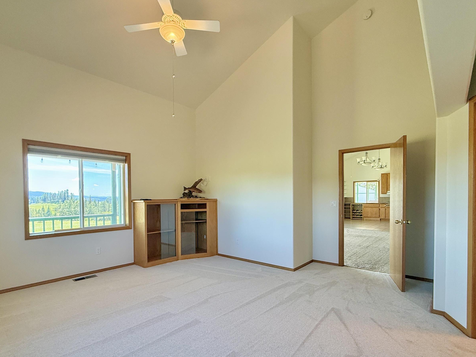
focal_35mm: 18
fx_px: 248
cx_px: 225
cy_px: 203
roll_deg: +0.6
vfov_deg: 71.3
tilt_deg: -1.7
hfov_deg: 87.7
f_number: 2.2
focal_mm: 2.22
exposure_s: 1/120
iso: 200
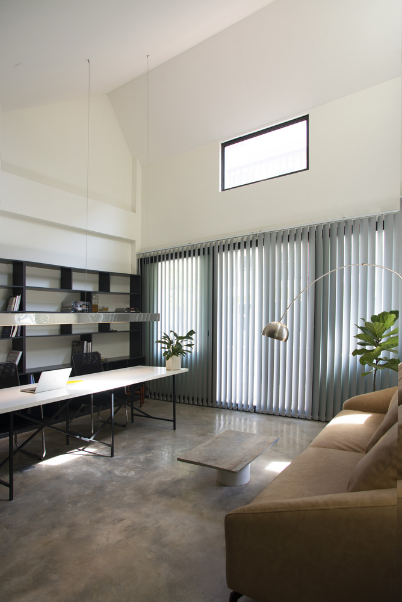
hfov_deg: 62.0
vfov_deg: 83.9
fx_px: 335
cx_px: 201
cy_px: 301
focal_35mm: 20
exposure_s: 1/60
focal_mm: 20
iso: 125
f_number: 5.6
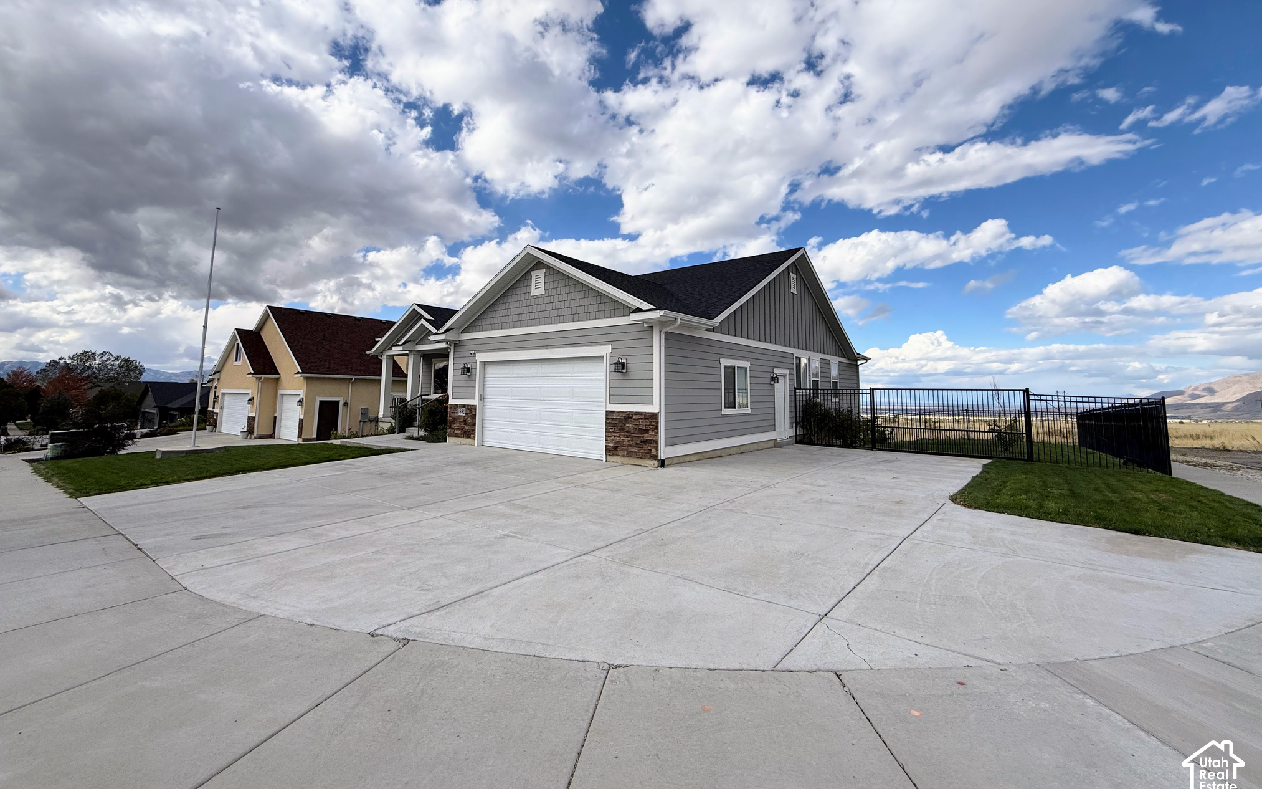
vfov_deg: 74.3
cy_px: 337
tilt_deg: +6.8
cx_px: 627
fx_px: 516
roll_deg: -0.7
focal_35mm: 15
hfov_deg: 101.5
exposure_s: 1/3125
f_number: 2.2
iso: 50
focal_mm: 2.22
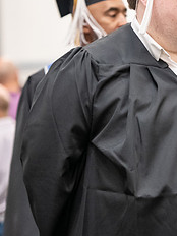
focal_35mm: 293
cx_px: 181
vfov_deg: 6.8
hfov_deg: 5.1
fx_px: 1998
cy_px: 60
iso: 3200
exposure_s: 1/200
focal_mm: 122
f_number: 3.2
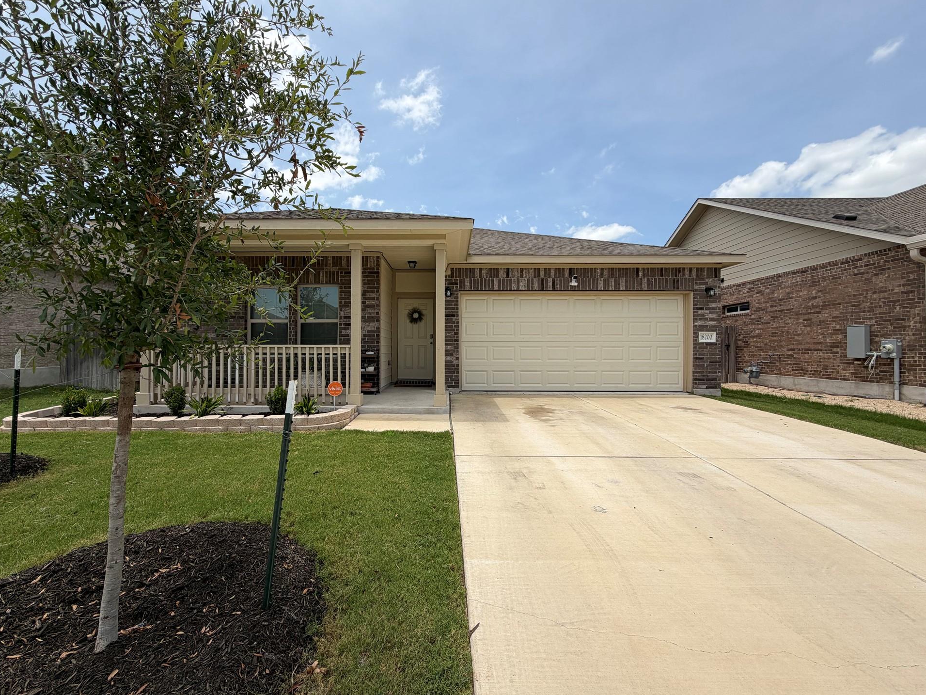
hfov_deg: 98.1
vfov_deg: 81.8
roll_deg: +0.5
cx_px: 444
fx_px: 401
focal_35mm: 15
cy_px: 346
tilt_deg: +0.2
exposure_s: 1/914
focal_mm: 2.22
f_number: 2.2
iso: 20
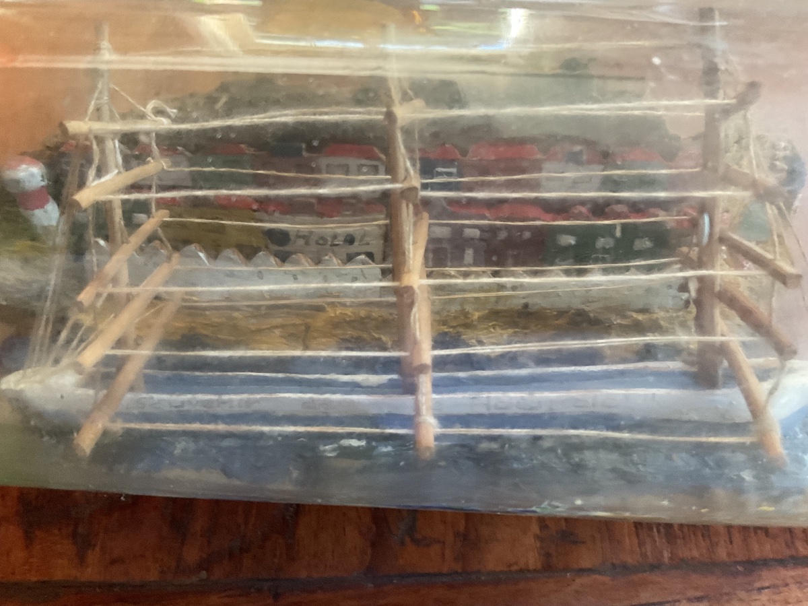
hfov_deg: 61.7
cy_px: 303
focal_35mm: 29
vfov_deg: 48.2
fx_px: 677
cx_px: 404
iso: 250
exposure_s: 1/60
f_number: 1.8
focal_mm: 3
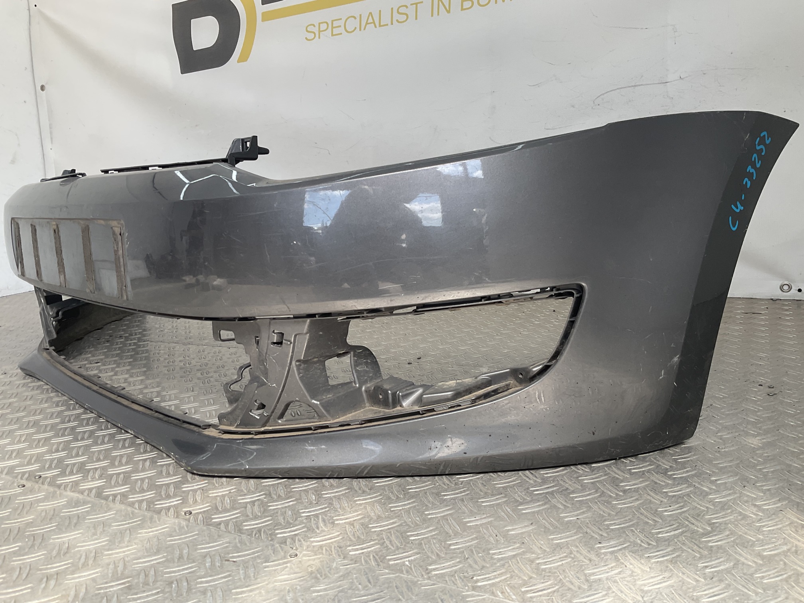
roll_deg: +4.2
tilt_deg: -13.3
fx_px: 674
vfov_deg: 48.2
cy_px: 302
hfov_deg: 61.7
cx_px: 402
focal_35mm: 29
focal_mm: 3
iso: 16
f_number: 1.8
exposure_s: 1/327
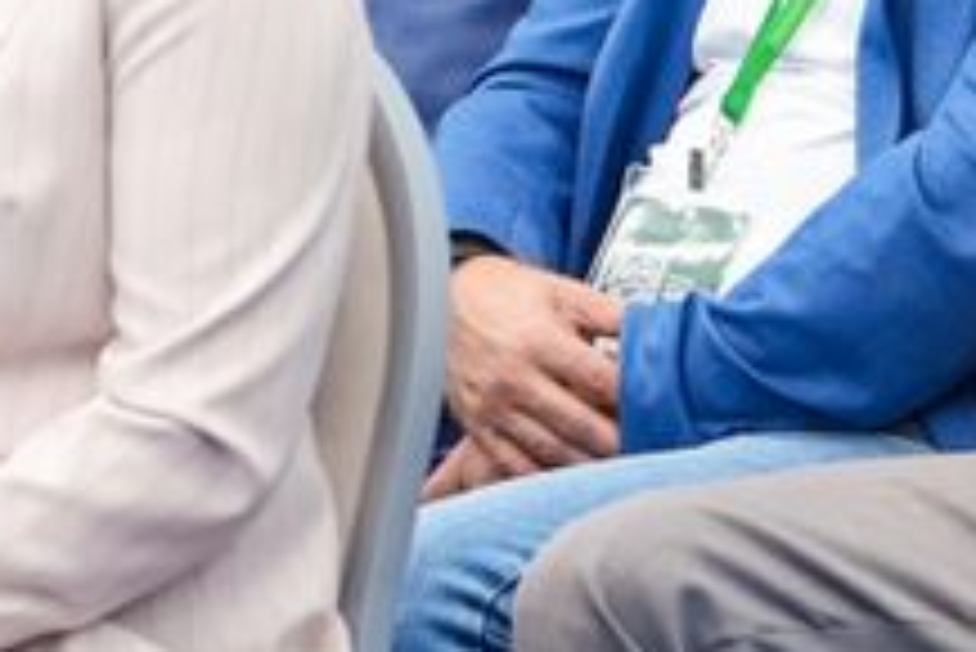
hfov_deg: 2.6
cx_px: 933
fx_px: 21540
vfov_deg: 1.7
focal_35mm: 794
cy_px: -81
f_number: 4
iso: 800
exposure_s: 1/100
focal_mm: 165
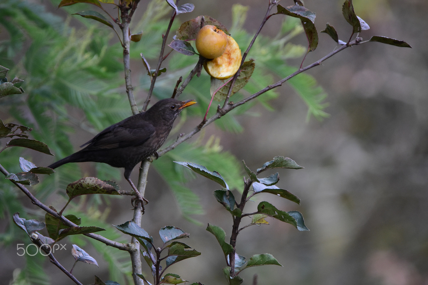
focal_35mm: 900
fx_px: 10697
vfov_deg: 1.5
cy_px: 142
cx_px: 214
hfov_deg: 2.3
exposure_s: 1/250
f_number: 6.3
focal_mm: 600
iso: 1250
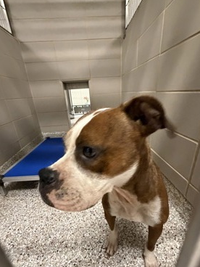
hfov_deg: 78.1
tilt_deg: -22.8
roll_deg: +2.9
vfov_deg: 94.3
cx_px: 100
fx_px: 123
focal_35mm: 16
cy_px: 144
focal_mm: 2.22
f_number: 2.2
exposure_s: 1/60
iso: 1000
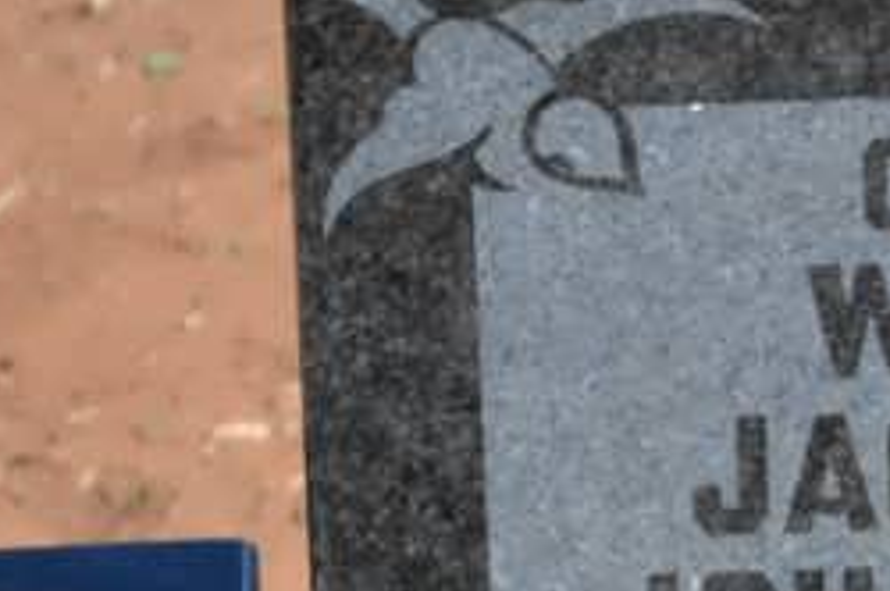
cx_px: 1011
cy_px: 794
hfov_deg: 5.2
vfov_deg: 3.4
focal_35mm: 396
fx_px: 9787
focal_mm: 55
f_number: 5.6
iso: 160
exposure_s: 1/125
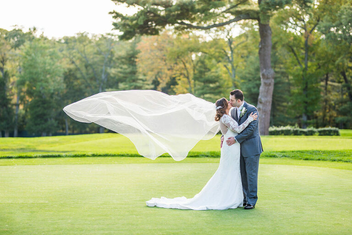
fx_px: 831
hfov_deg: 23.9
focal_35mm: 85
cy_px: 118
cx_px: 176
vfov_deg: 16.1
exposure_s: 1/320
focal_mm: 85
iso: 50
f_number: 2
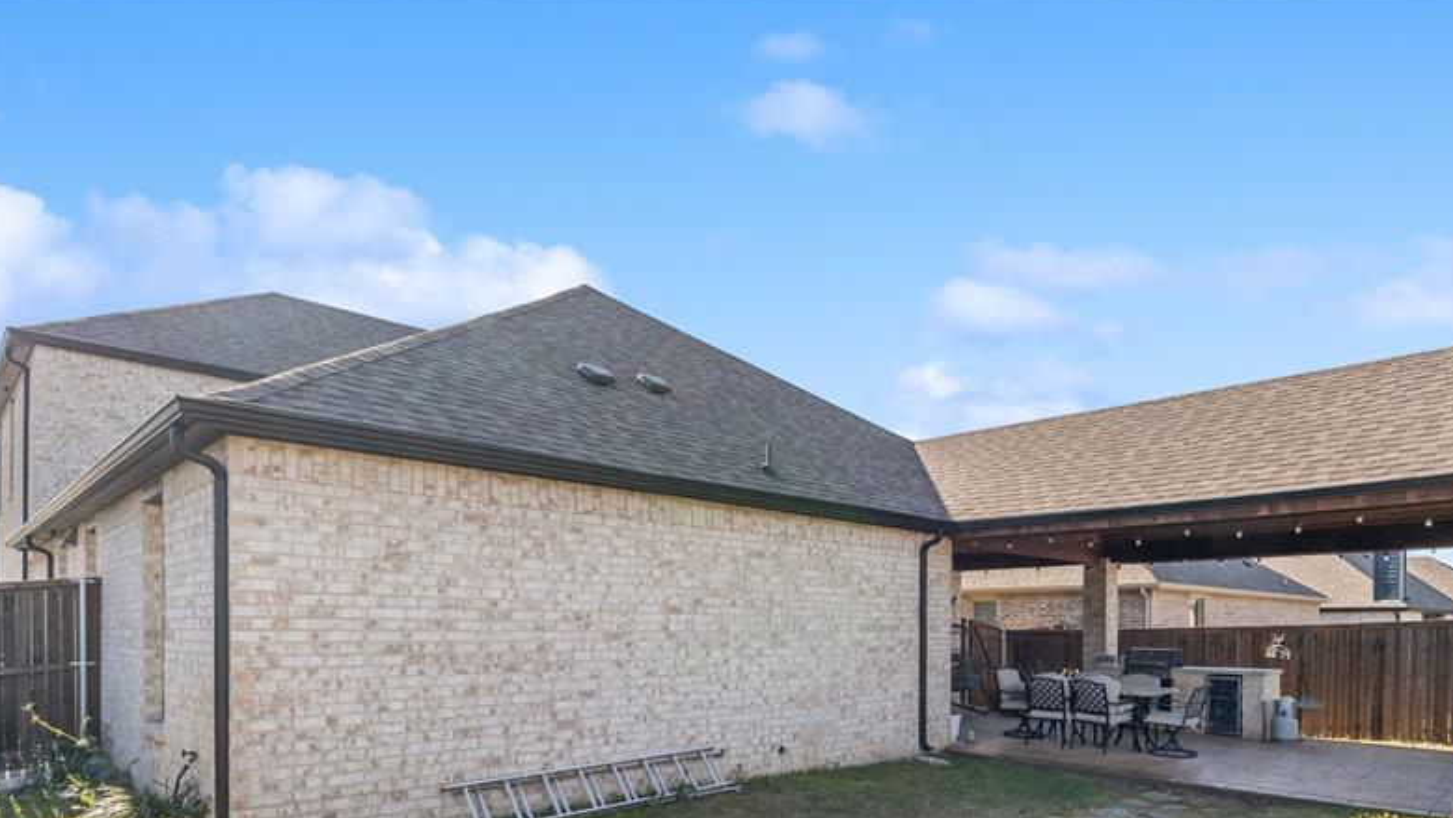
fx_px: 848
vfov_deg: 49.2
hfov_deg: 80.8
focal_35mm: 22
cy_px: 624
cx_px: 825
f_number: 9
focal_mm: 16
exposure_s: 1/400
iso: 320
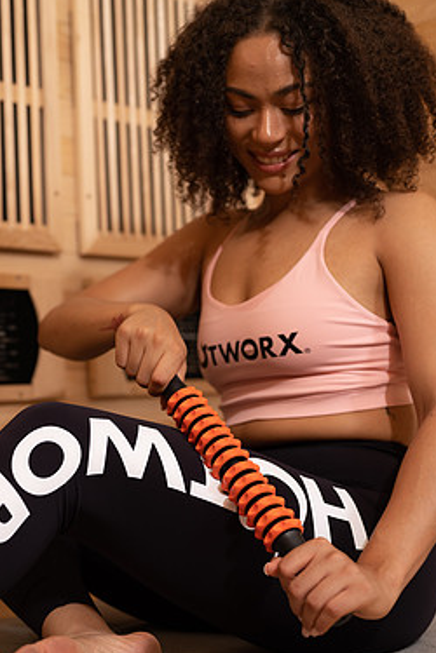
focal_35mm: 60
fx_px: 1090
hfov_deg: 22.6
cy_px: 369
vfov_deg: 33.4
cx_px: 192
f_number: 2.8
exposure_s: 1/100
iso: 320
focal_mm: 50
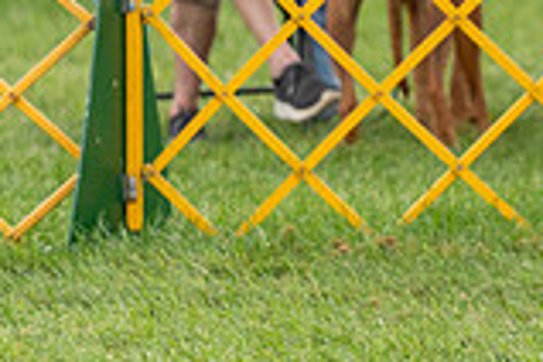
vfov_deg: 1.9
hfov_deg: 2.8
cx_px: 656
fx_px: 10980
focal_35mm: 728
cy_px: -111
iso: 1000
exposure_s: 1/1000
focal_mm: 200
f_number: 3.2
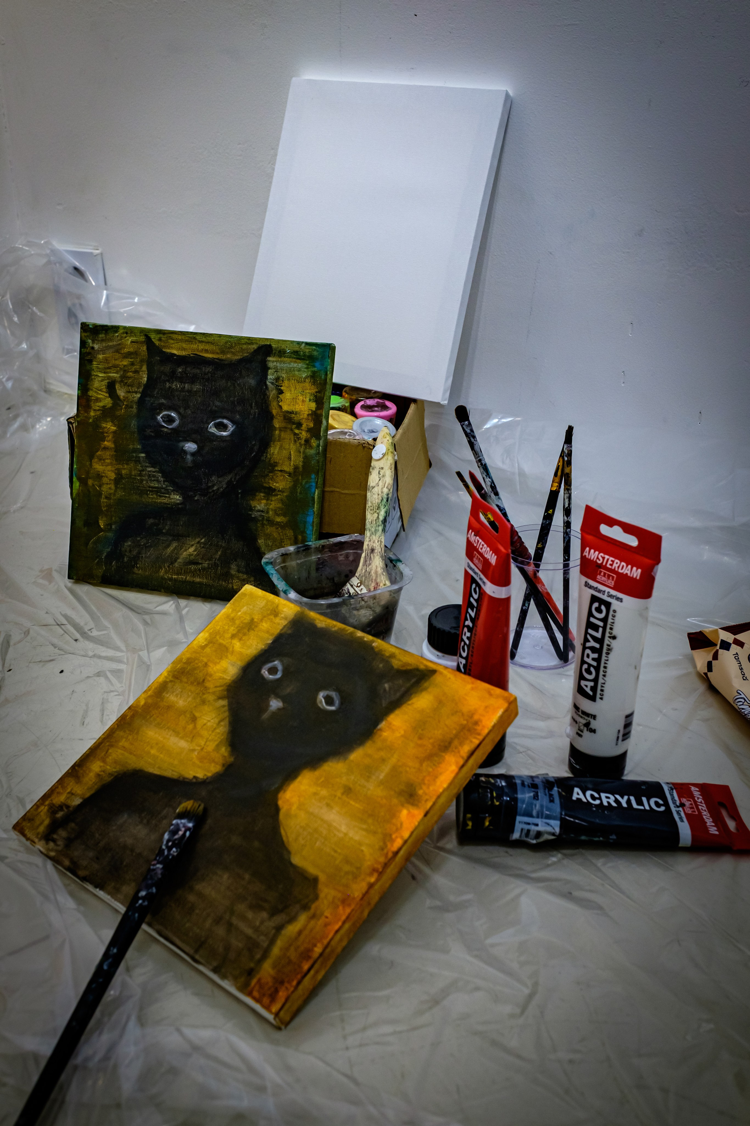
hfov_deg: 37.9
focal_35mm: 35
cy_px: 563
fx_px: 1094
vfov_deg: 54.4
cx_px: 375
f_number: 5.6
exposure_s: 1/125
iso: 400
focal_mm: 23
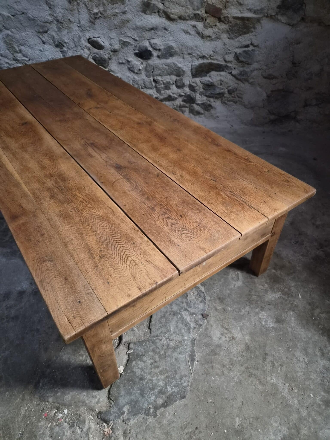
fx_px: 292
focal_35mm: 23
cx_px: 165
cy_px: 220
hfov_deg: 58.9
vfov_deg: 73.9
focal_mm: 5.4
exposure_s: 1/100
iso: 1250
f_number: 1.8
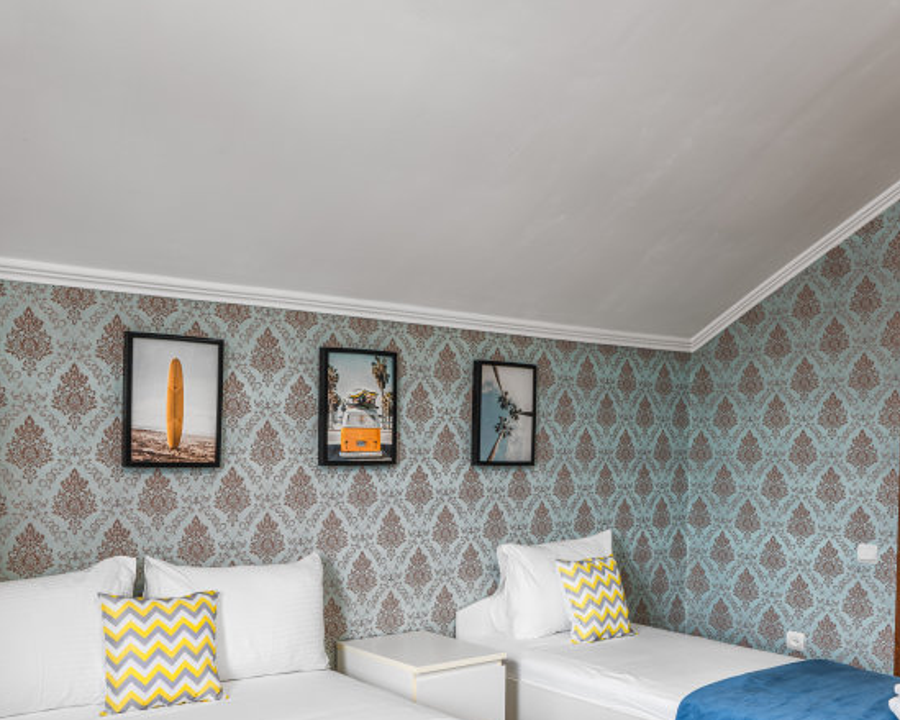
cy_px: 478
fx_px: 932
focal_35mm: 35
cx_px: 403
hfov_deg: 51.4
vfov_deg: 41.7
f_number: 10
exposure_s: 1/6
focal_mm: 20
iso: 100
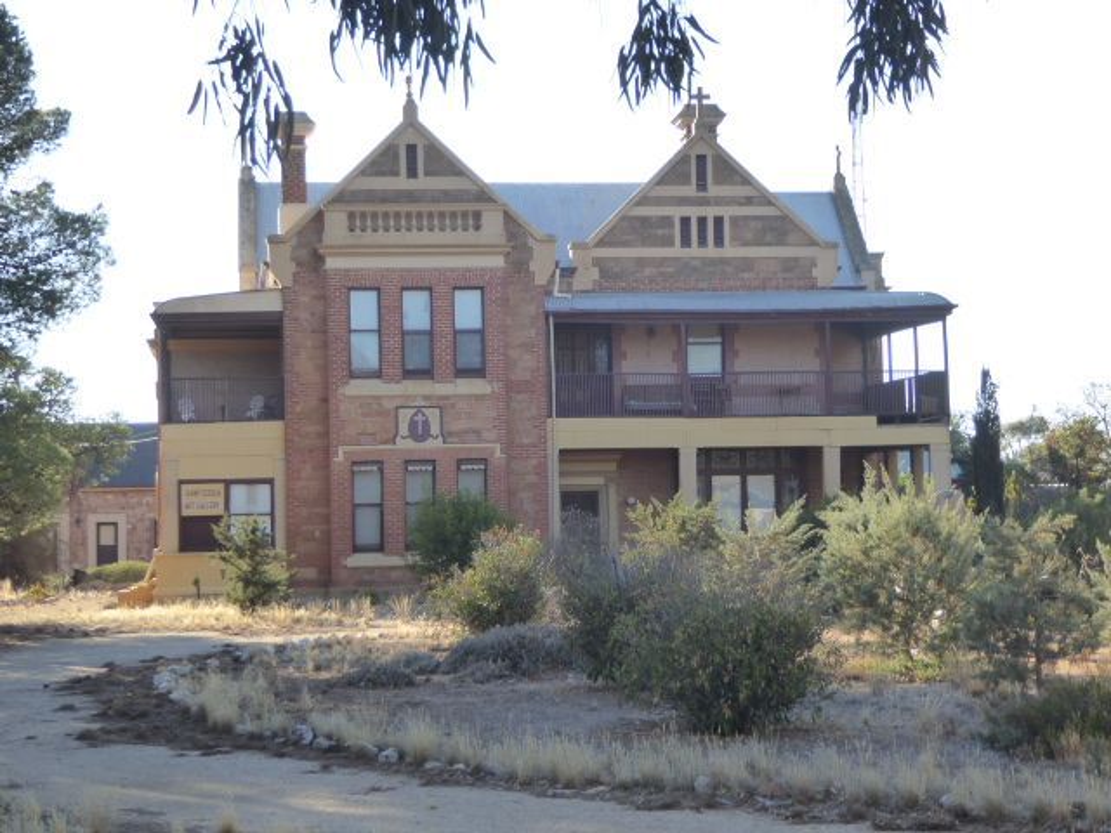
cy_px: 416
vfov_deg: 17.4
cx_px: 556
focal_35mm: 85
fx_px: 2728
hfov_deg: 23.0
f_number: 4.7
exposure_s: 1/125
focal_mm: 14.1
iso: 160
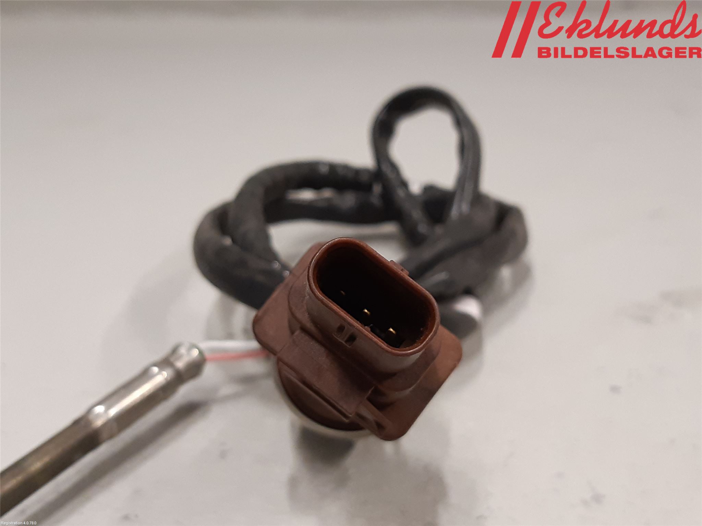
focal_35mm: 26
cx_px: 351
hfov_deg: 67.3
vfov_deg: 53.1
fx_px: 527
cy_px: 263
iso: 160
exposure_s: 1/50
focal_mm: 3.93
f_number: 1.7
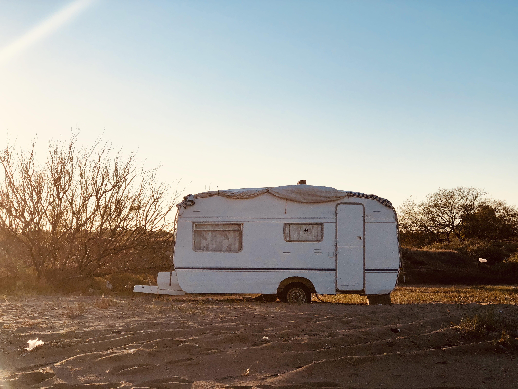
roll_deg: -0.2
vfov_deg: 25.7
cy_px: 194
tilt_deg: +3.3
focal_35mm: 57
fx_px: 853
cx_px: 259
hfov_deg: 33.8
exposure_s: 1/979
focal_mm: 6.6
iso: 20
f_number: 2.8
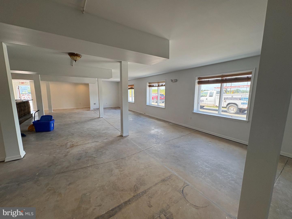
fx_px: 118
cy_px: 110
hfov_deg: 102.1
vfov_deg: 85.7
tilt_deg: -7.4
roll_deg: +1.2
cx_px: 146
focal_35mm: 14
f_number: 2.2
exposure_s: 1/168
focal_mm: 2.22
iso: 64
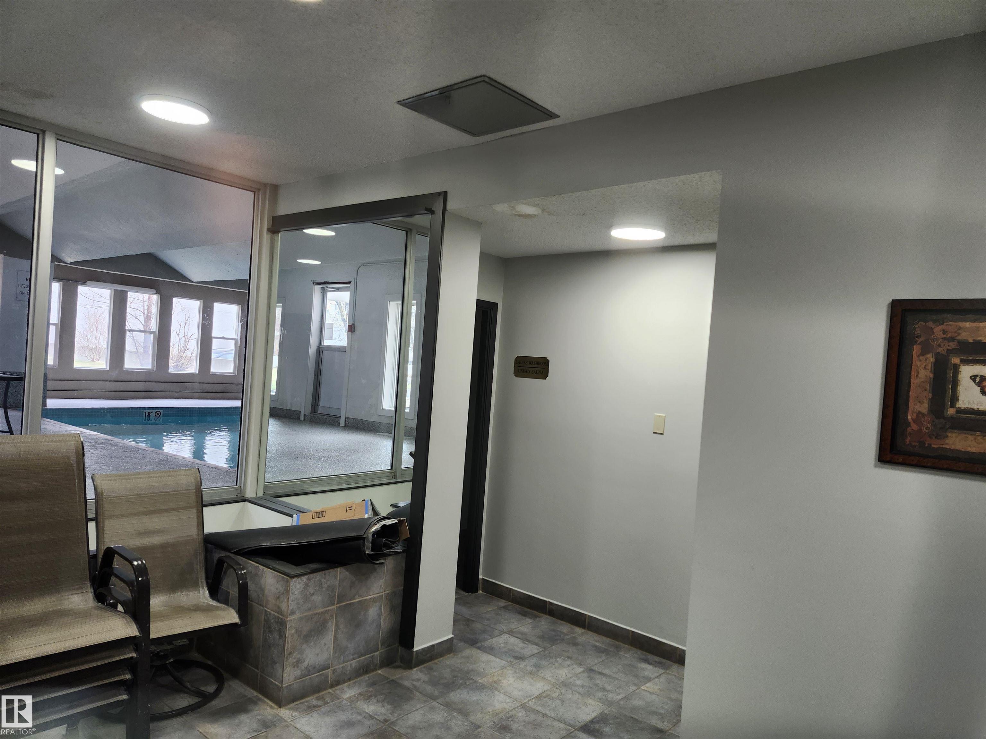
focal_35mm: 23
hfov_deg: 73.9
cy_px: 370
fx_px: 655
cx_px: 493
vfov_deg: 58.9
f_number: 1.8
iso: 200
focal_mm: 5.54
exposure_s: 1/120
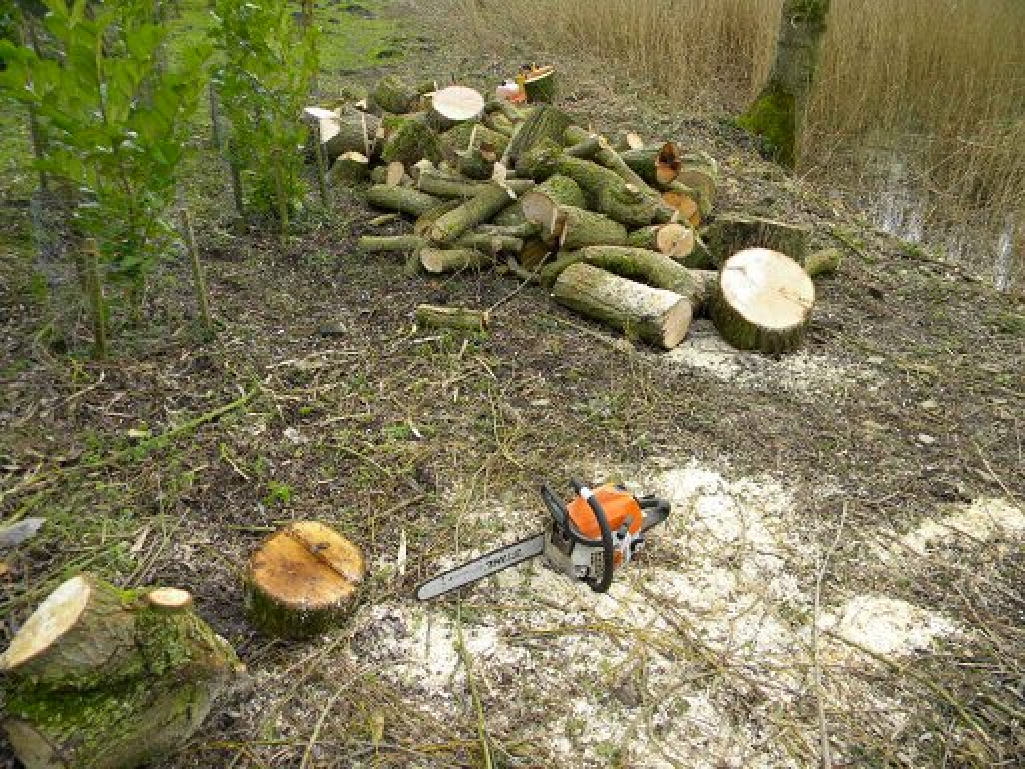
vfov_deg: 49.7
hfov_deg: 63.4
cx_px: 512
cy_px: 384
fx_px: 829
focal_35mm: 28
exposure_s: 1/176
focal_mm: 5
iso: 80
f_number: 3.5
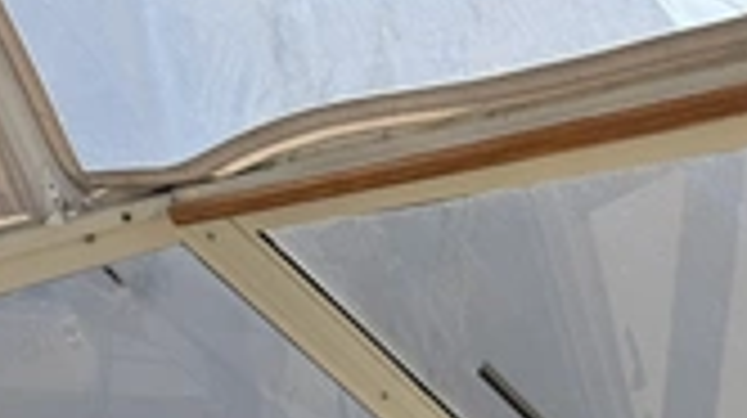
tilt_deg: -13.4
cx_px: 688
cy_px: 647
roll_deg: -5.3
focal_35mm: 63
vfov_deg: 17.0
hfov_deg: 31.6
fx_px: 1247
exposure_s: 1/4673
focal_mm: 6.76
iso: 80
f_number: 1.78
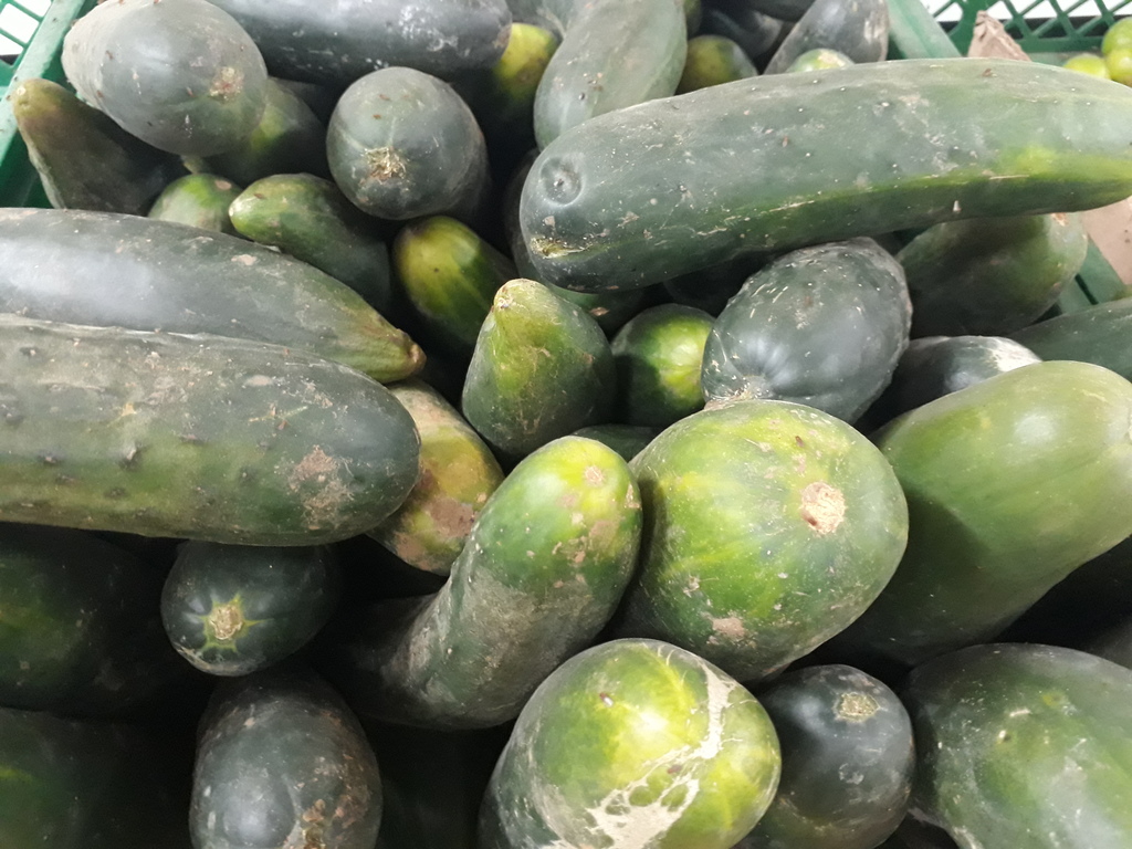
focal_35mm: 27
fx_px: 883
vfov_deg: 51.4
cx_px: 566
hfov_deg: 65.3
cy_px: 424
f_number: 1.9
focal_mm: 3.6
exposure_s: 1/15
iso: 400
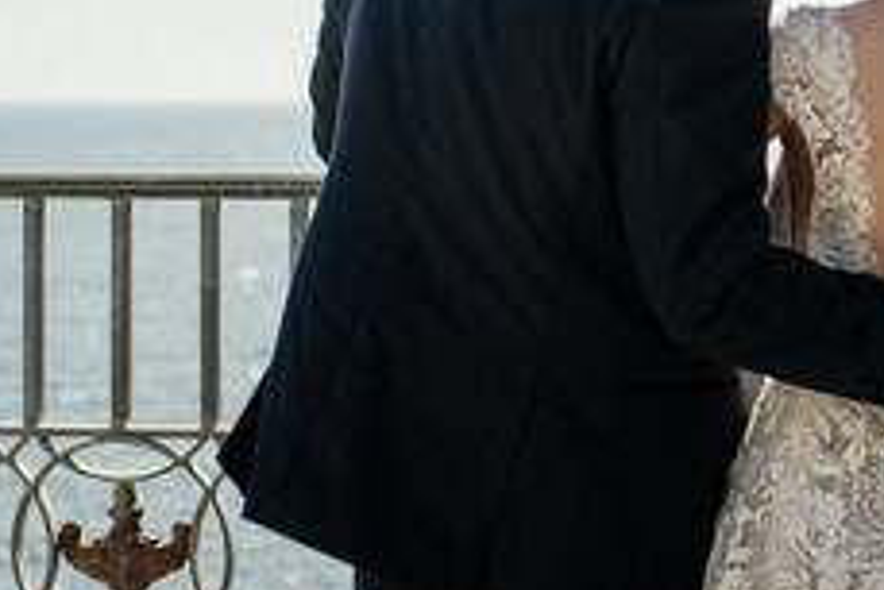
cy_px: 46
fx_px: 2211
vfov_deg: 15.0
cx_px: 718
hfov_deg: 22.3
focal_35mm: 90
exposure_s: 1/2500
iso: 160
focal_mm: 35
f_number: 3.2
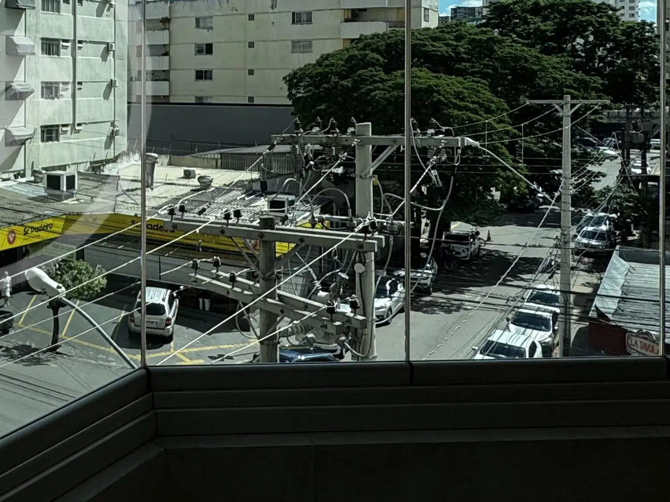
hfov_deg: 36.1
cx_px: -59
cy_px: 87
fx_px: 871
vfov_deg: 31.2
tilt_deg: +0.1
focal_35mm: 45
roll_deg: +0.0
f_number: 2.2
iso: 50
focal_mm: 2.22
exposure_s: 1/1976
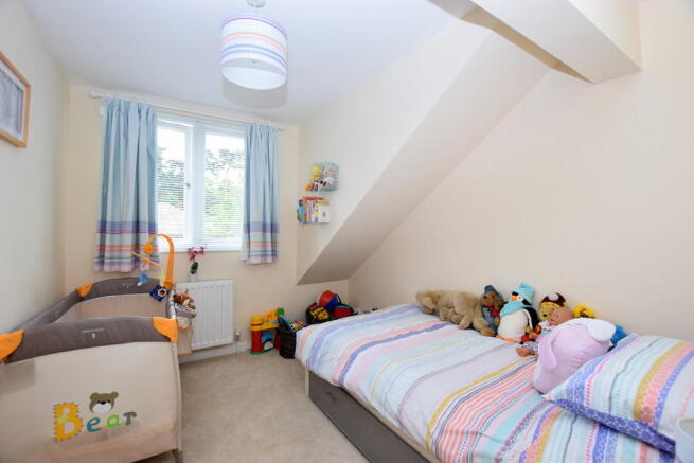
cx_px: 347
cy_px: 232
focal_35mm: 15
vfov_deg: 77.4
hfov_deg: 100.4
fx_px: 289
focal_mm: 10
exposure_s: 1/100
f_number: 5
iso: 400
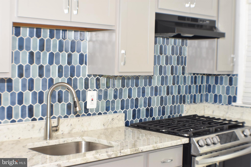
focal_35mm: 82
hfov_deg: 24.6
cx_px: 126
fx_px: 575
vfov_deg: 16.6
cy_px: 84
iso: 640
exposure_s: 1/60
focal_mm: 55
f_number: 6.3
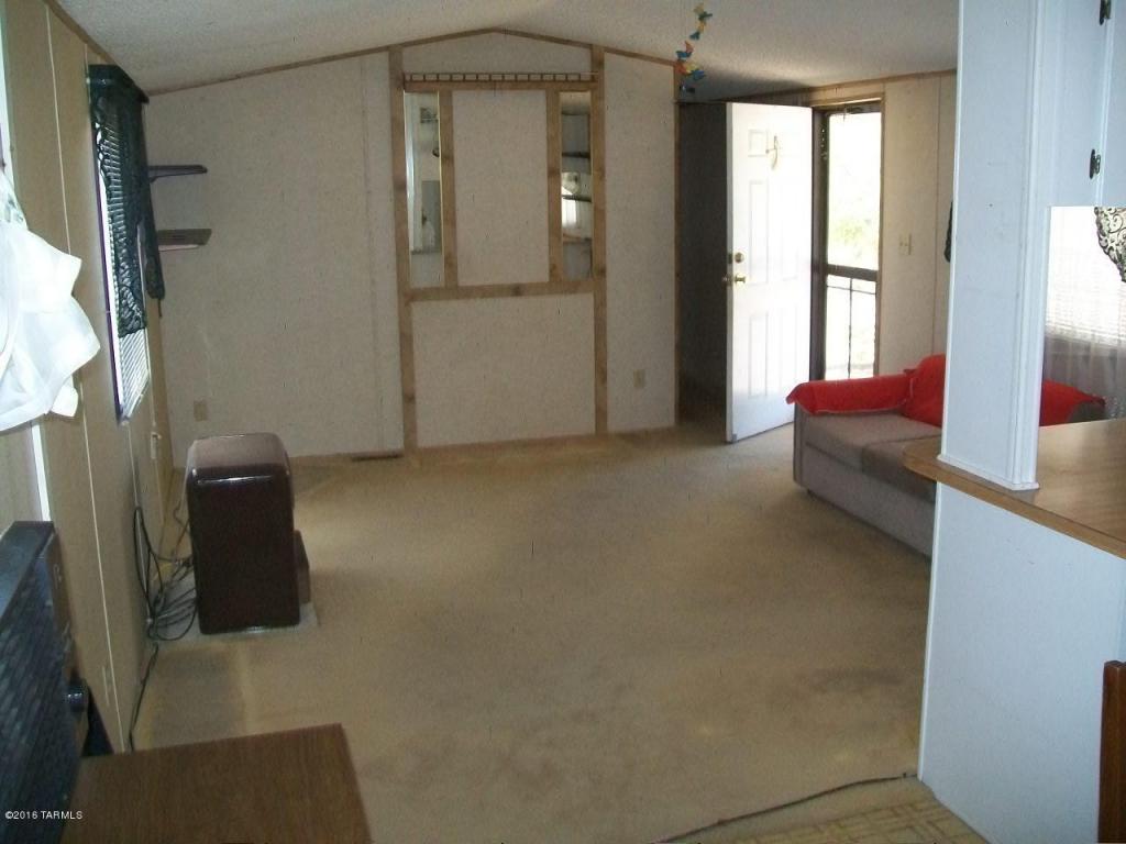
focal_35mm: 34
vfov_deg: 41.8
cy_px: 422
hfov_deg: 54.0
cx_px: 563
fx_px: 1106
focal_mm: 6.1
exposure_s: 1/60
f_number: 2.7
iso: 160
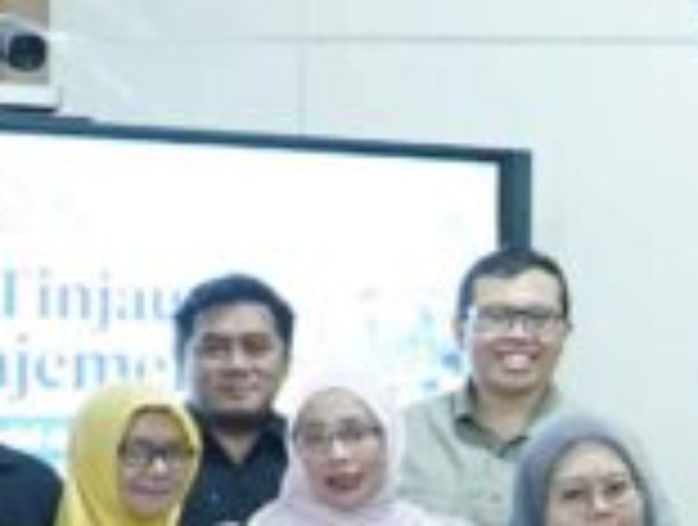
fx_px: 3840
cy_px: 488
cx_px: 1554
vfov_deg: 7.8
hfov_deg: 9.5
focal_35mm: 190
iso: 3200
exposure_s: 1/30
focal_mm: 20
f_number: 4
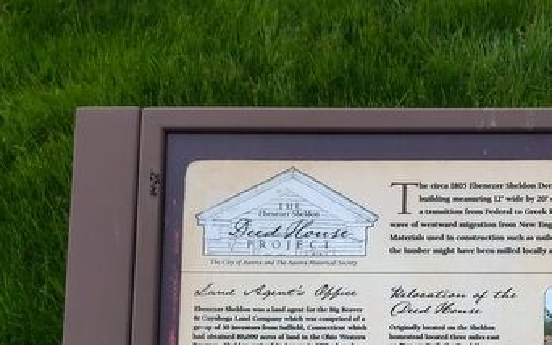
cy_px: 432
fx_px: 858
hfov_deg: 33.3
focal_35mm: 57
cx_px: 525
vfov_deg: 21.0
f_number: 1.8
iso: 163
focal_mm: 5.56
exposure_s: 1/200
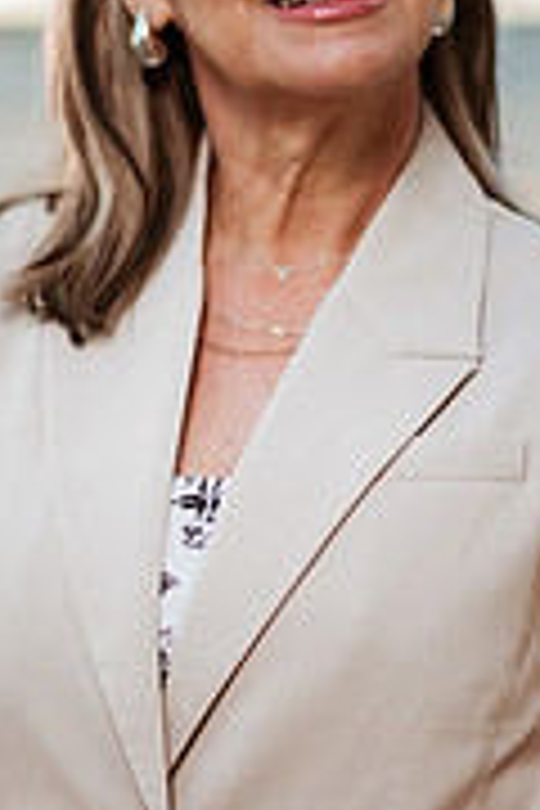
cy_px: 450
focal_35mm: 145
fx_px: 3262
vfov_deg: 14.2
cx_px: 306
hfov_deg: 9.5
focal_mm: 58
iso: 50
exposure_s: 1/1250
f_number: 1.4
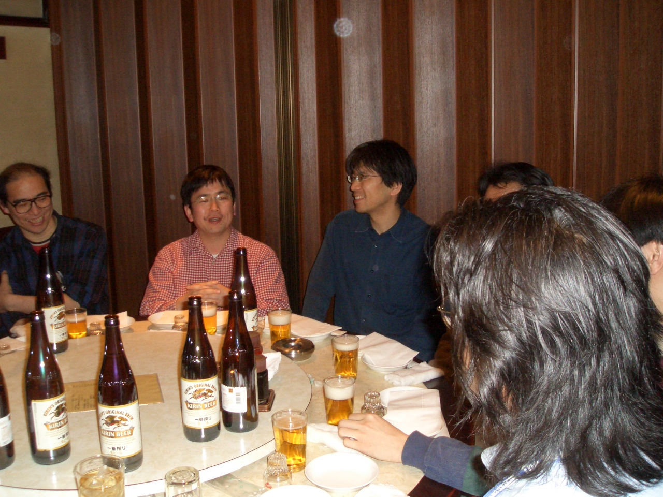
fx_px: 690
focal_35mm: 36
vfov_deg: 39.7
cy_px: 248
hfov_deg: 51.4
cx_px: 332
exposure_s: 1/40
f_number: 4
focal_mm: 4.8
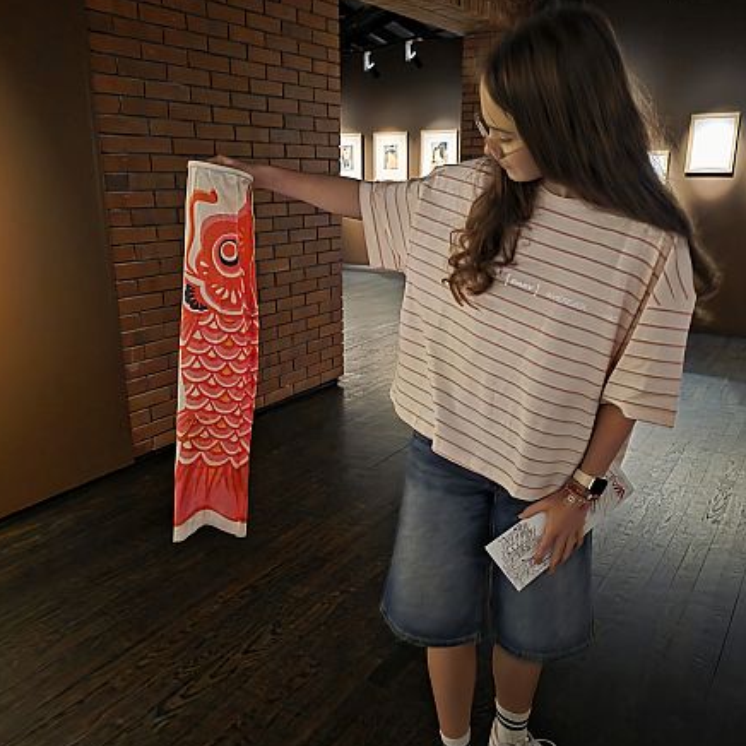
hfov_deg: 57.3
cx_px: 366
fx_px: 683
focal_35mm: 28
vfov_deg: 57.3
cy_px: 366
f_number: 1.7
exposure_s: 1/20
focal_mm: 6.3
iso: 2500
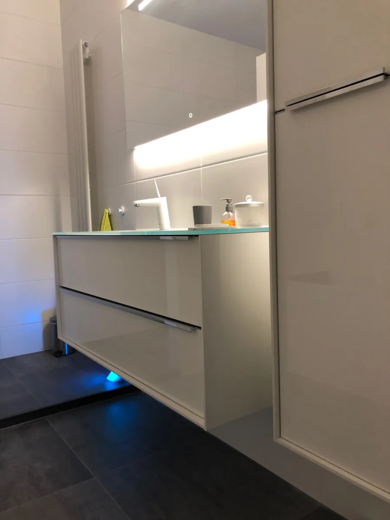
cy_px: 260
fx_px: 421
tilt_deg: -4.5
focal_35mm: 28
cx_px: 195
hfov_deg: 49.7
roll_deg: +1.8
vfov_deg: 63.4
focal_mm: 4
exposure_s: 1/17
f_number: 1.8
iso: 80
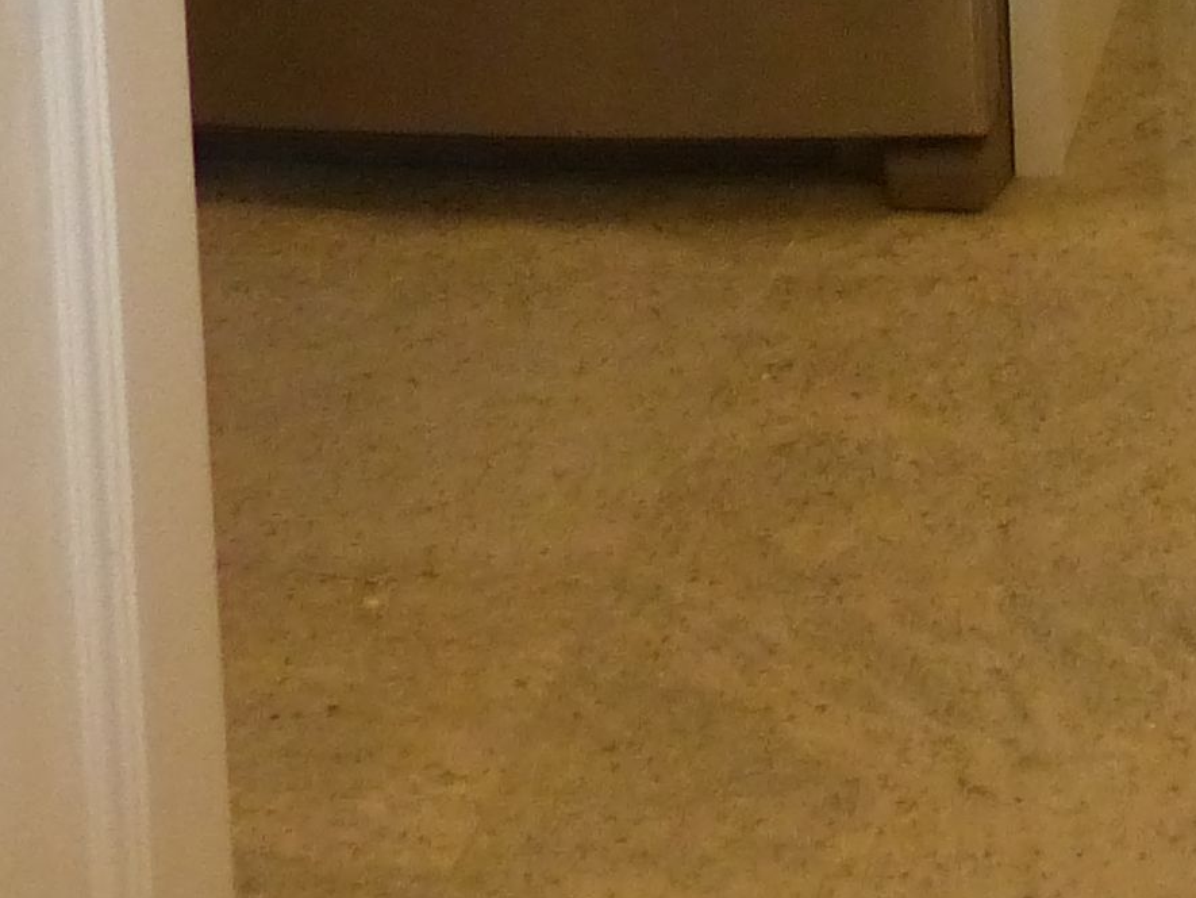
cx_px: 1384
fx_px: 3905
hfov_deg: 16.8
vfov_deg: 11.3
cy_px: -1117
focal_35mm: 113
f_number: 2.8
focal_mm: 4.5
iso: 400
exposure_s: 1/60
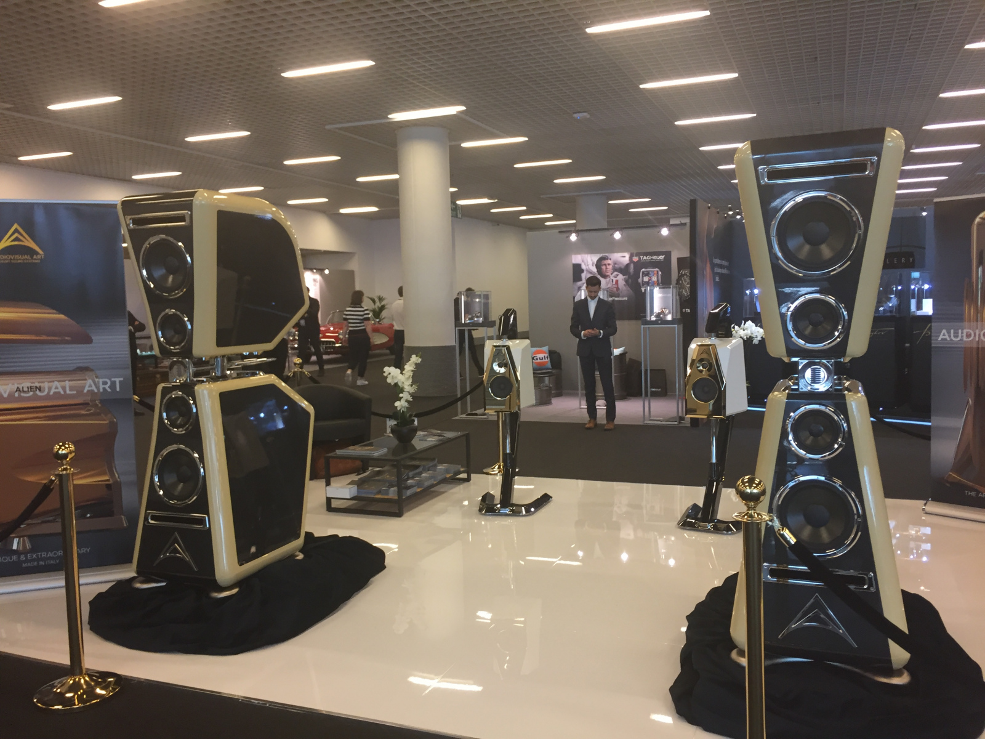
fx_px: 825
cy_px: 370
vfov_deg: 48.2
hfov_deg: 61.7
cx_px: 492
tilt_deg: -3.9
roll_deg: +1.3
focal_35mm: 29
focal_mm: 4.15
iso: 100
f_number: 2.2
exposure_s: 1/33
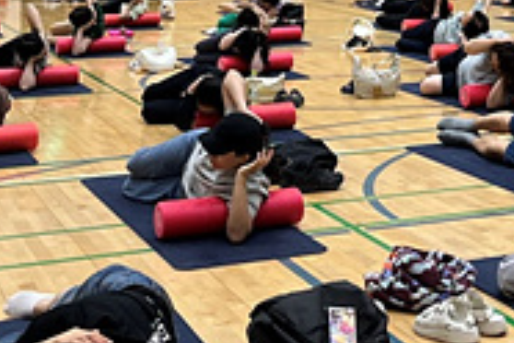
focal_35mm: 93
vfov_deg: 13.9
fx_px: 1328
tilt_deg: +2.4
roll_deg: +0.3
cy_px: -144
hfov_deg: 21.7
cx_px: 401
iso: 100
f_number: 1.6
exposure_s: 1/120
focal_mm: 5.1
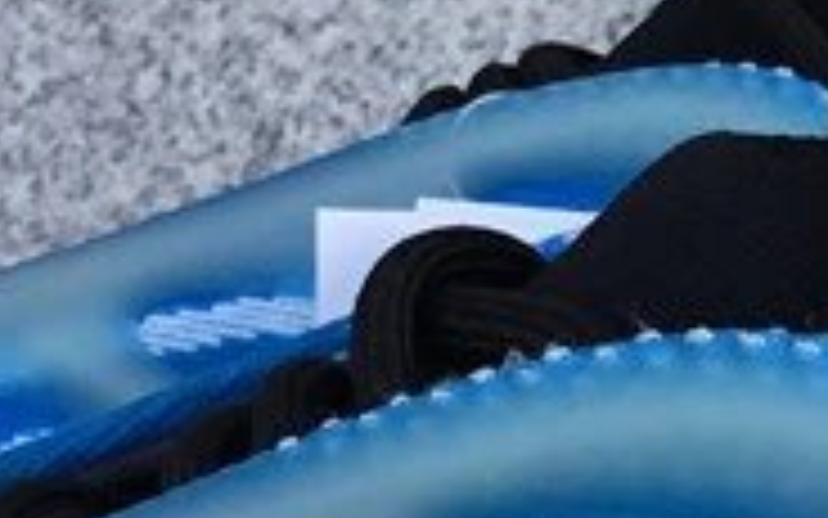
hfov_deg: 13.0
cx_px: 531
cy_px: 1097
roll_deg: -3.6
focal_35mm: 161
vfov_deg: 7.7
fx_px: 3633
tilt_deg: -21.9
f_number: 2.4
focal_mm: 3.3
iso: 25
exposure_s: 1/242
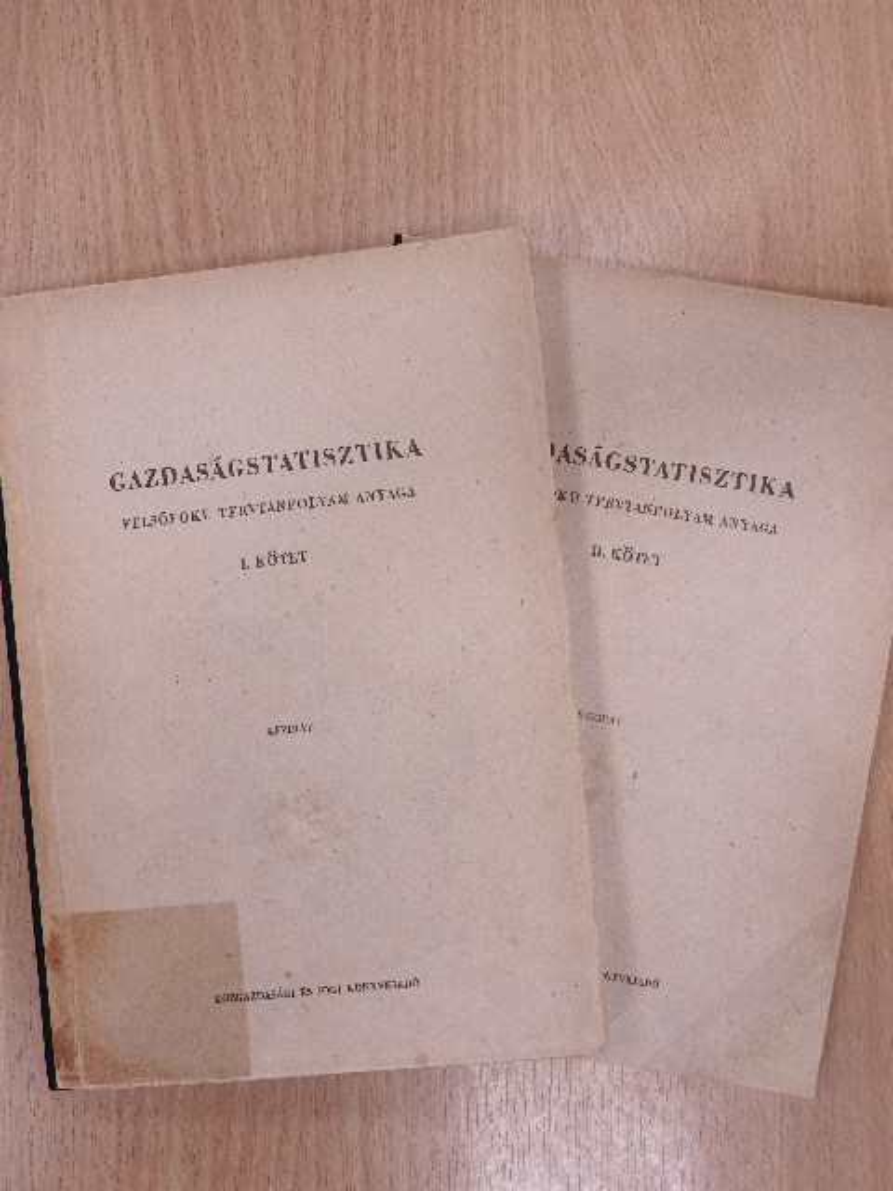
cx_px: 446
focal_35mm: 40
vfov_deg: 46.8
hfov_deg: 36.0
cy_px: 596
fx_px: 1376
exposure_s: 1/30
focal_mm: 7.2
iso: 125
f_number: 3.8
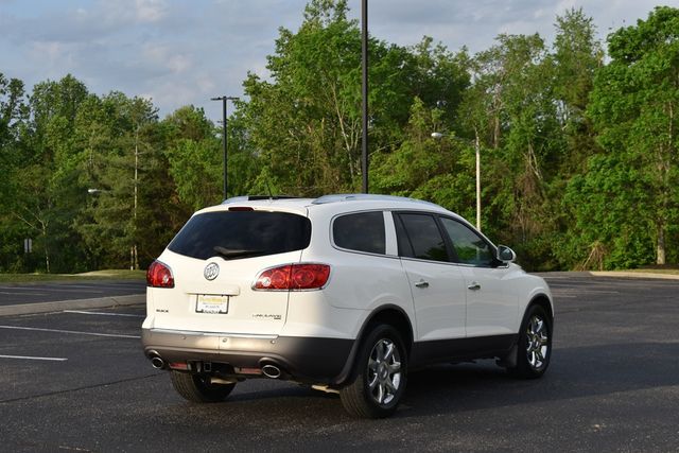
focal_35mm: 63
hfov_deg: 31.9
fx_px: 1188
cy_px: 226
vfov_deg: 21.6
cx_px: 340
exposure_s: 1/250
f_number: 8
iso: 100
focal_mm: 42
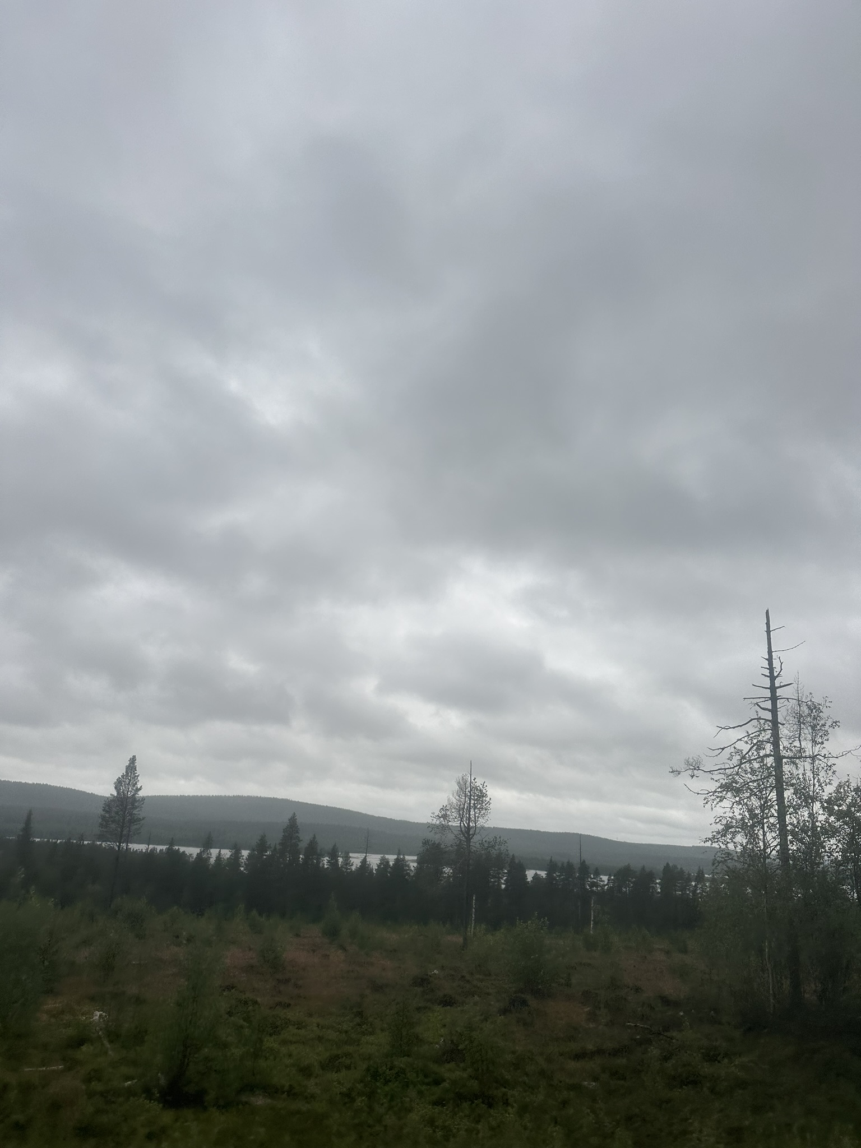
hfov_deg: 56.8
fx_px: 796
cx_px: 430
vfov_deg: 71.6
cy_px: 574
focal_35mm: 24
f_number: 1.78
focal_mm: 6.86
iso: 80
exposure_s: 1/604
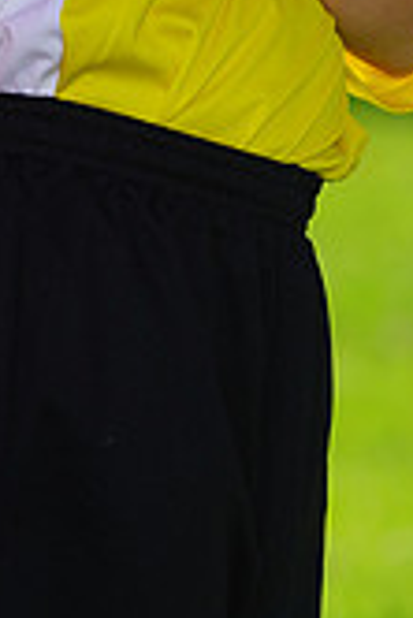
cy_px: -231
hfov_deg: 1.5
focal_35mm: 934
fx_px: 16038
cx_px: -67
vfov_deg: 2.2
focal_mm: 268
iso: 100
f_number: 8
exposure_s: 1/200
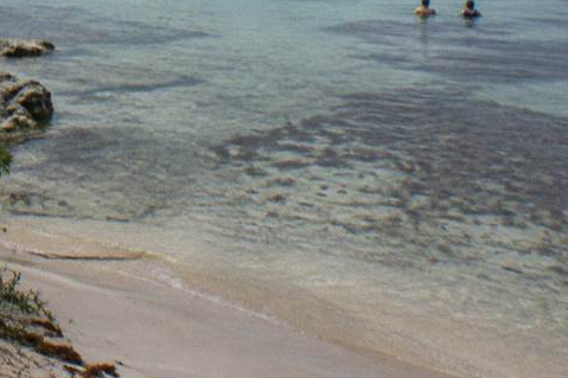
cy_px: 69
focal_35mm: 73
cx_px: 132
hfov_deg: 27.3
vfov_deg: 18.5
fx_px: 1151
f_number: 7.1
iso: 400
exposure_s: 1/500
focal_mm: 35
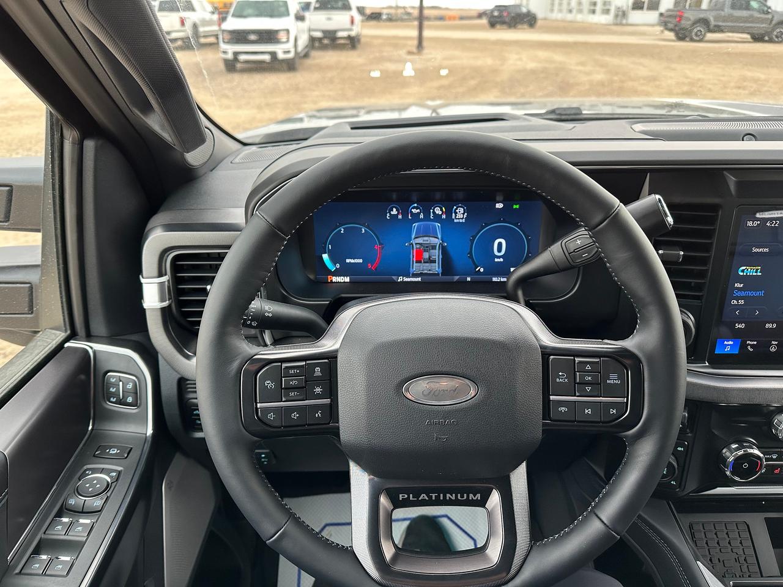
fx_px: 543
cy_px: 294
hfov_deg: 71.6
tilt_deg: -26.8
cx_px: 392
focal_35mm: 24
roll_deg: -0.1
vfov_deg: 56.8
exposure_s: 1/63
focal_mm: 6.86
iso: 200
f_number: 1.78
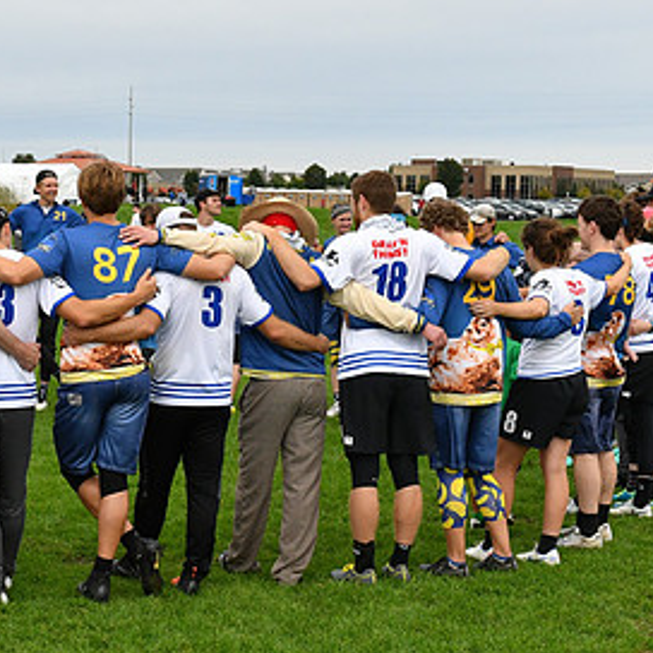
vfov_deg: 19.9
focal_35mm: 87
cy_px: 407
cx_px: 29
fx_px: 1857
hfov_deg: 19.5
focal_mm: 32
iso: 1600
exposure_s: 1/1250
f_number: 11
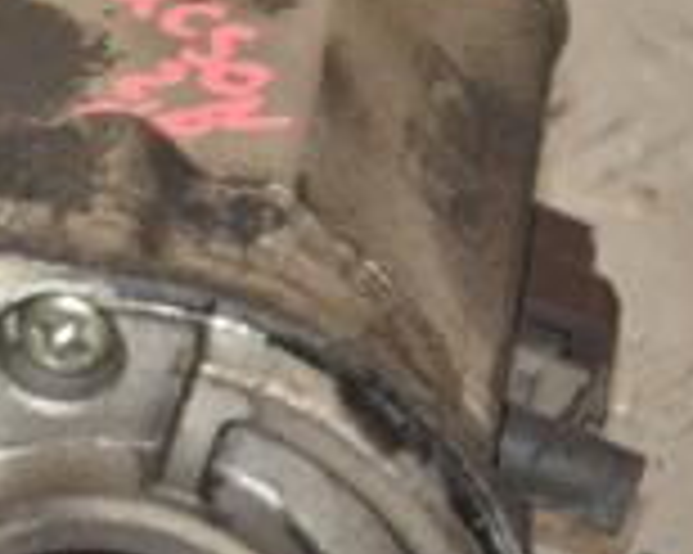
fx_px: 10351
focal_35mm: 505
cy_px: 405
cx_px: -58
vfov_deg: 3.1
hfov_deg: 3.8
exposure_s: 1/200
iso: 800
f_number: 6.3
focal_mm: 92
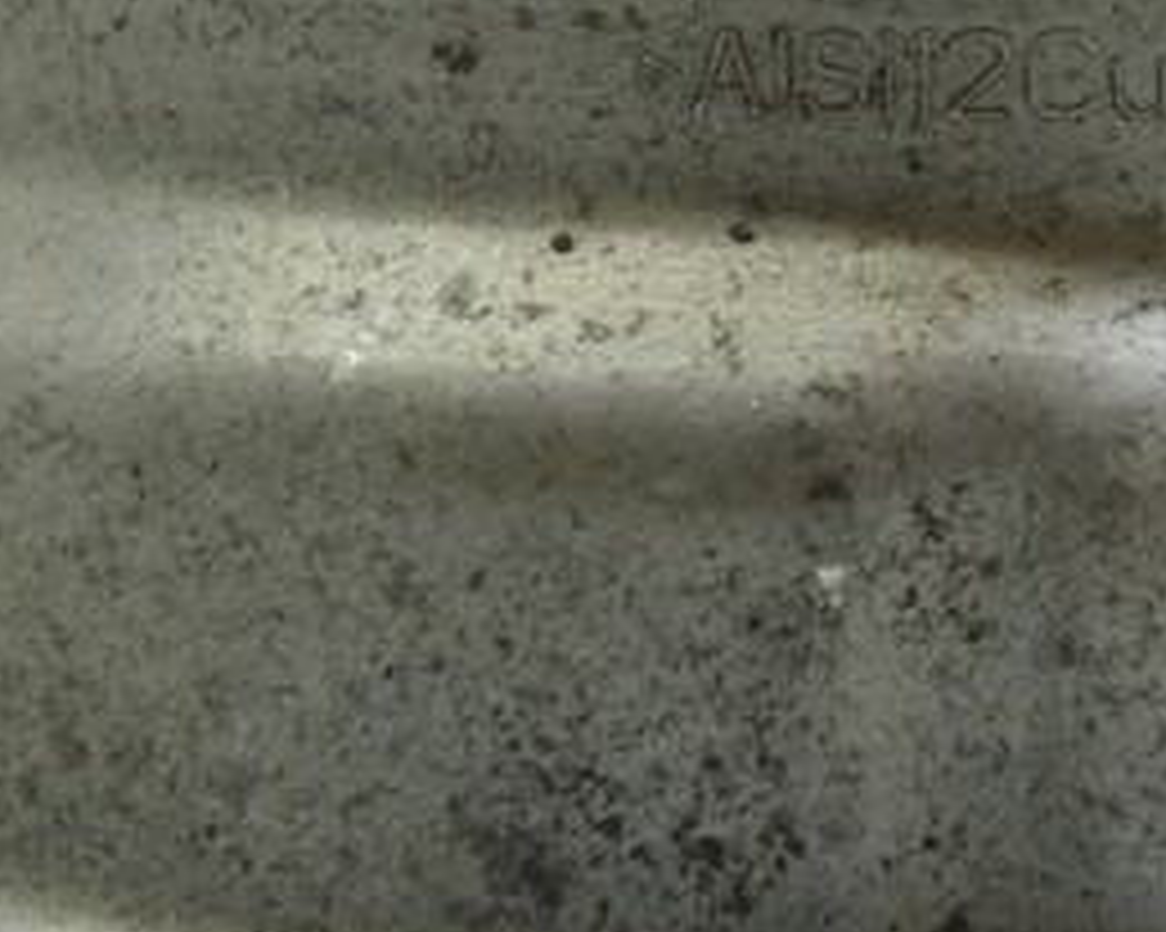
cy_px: 124
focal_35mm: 118
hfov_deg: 16.2
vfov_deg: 13.0
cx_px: 968
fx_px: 4071
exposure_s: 1/20
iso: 400
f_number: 5.6
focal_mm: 34
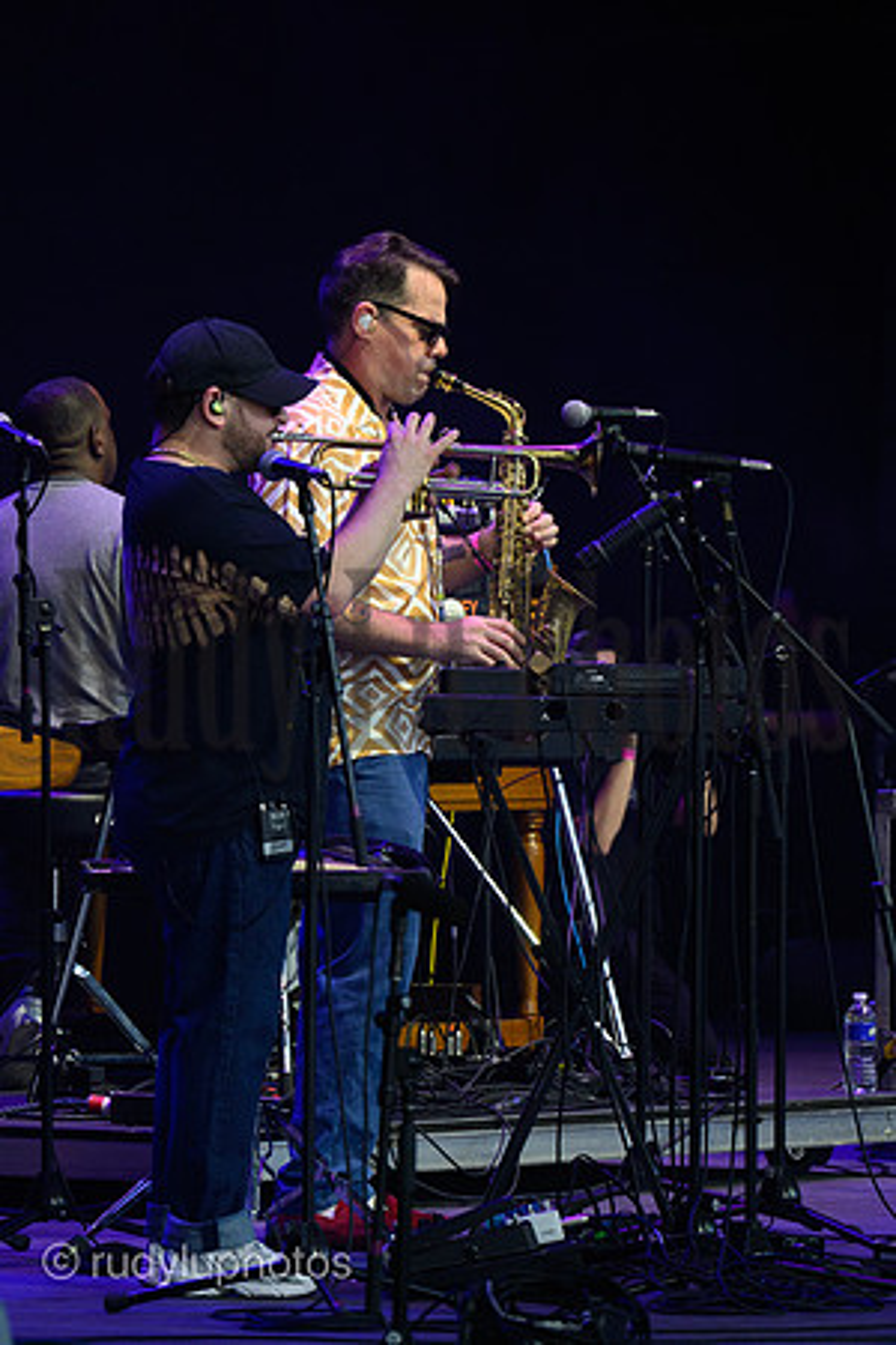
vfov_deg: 6.9
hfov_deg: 4.6
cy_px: 672
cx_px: 448
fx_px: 11199
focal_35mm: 300
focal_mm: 200
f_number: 8
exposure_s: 1/250
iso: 3200
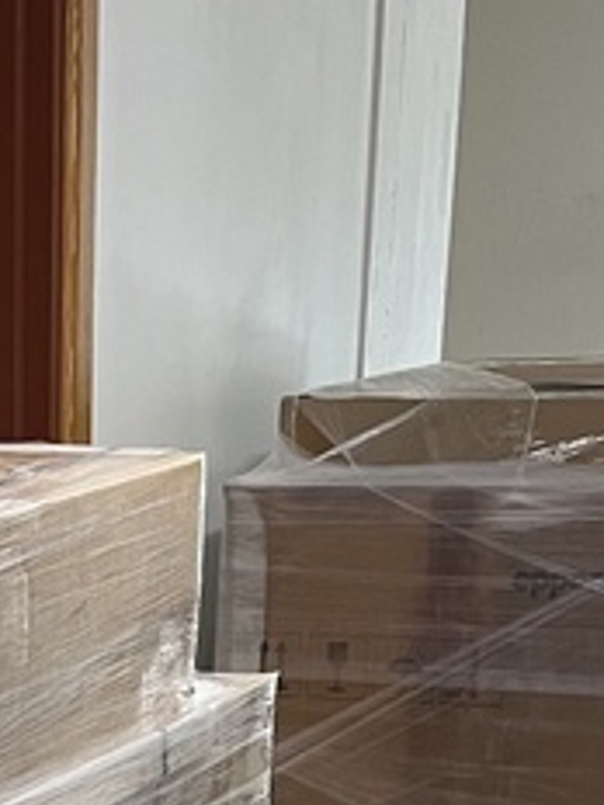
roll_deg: +4.9
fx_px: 2675
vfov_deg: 14.6
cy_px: 1520
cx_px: -351
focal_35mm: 115
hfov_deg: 12.2
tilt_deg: -26.6
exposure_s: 1/59
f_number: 1.6
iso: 160
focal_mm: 5.1
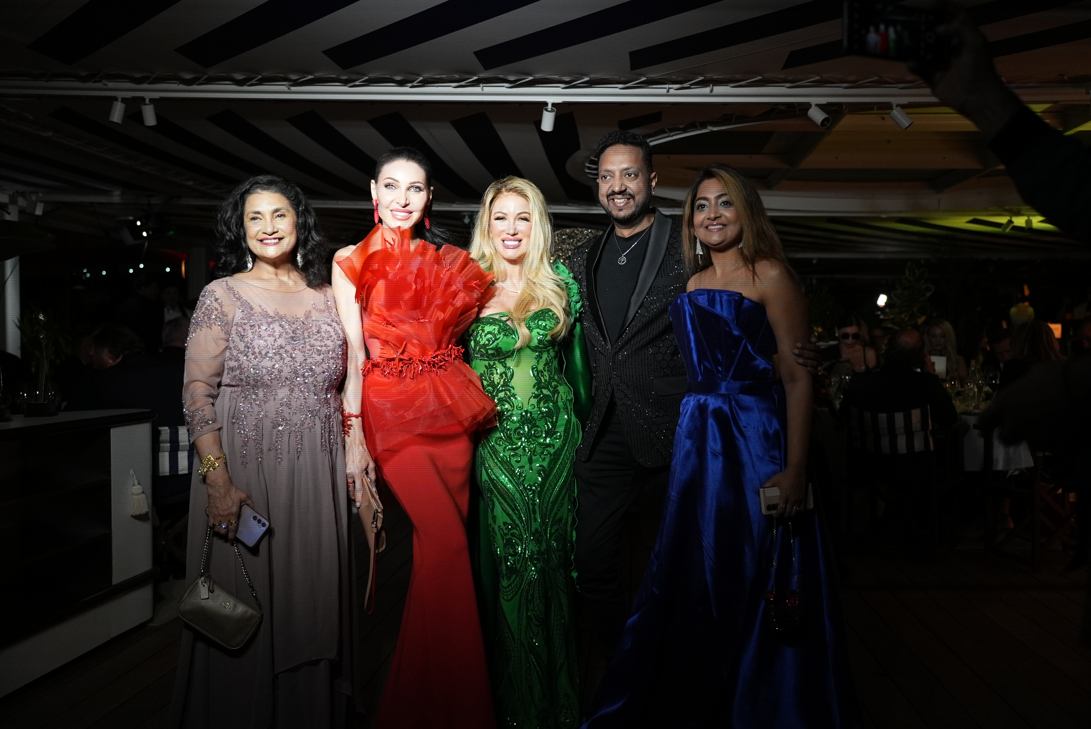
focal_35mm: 33
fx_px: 1001
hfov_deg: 57.2
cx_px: 546
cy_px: 364
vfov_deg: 40.0
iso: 3200
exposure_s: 1/4000
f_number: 2.8
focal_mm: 33
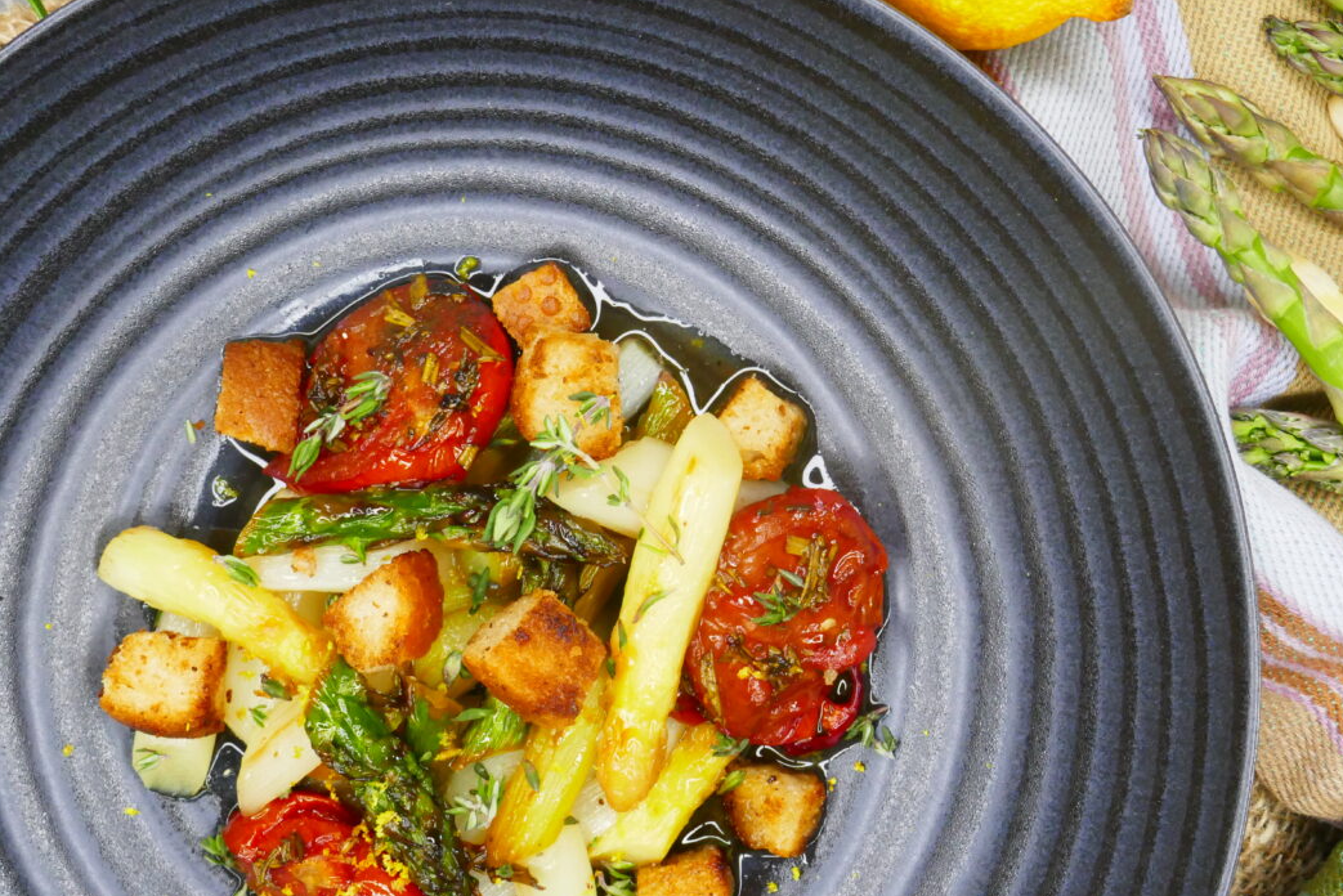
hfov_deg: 42.6
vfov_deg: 29.2
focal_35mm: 46
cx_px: 771
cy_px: 389
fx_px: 1716
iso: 1600
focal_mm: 14.5
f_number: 8
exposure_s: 1/13
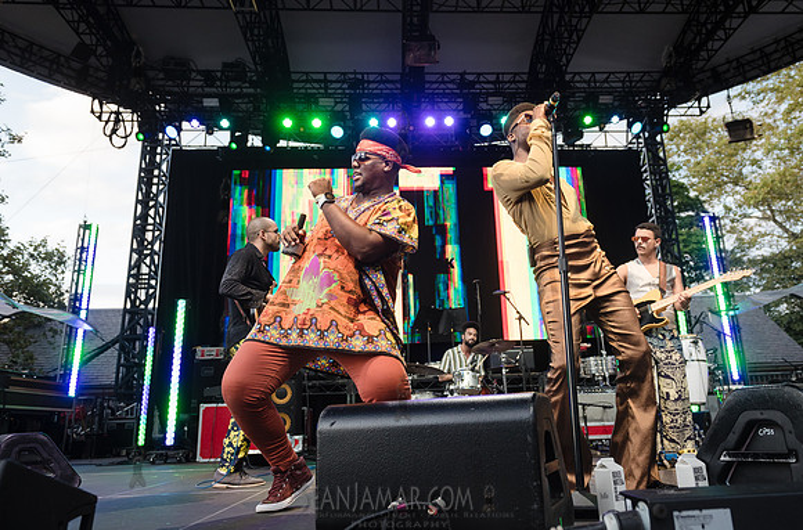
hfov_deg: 66.5
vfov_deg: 46.9
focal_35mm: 27
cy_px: 239
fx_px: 610
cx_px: 443
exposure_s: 1/320
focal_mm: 24
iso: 640
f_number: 4
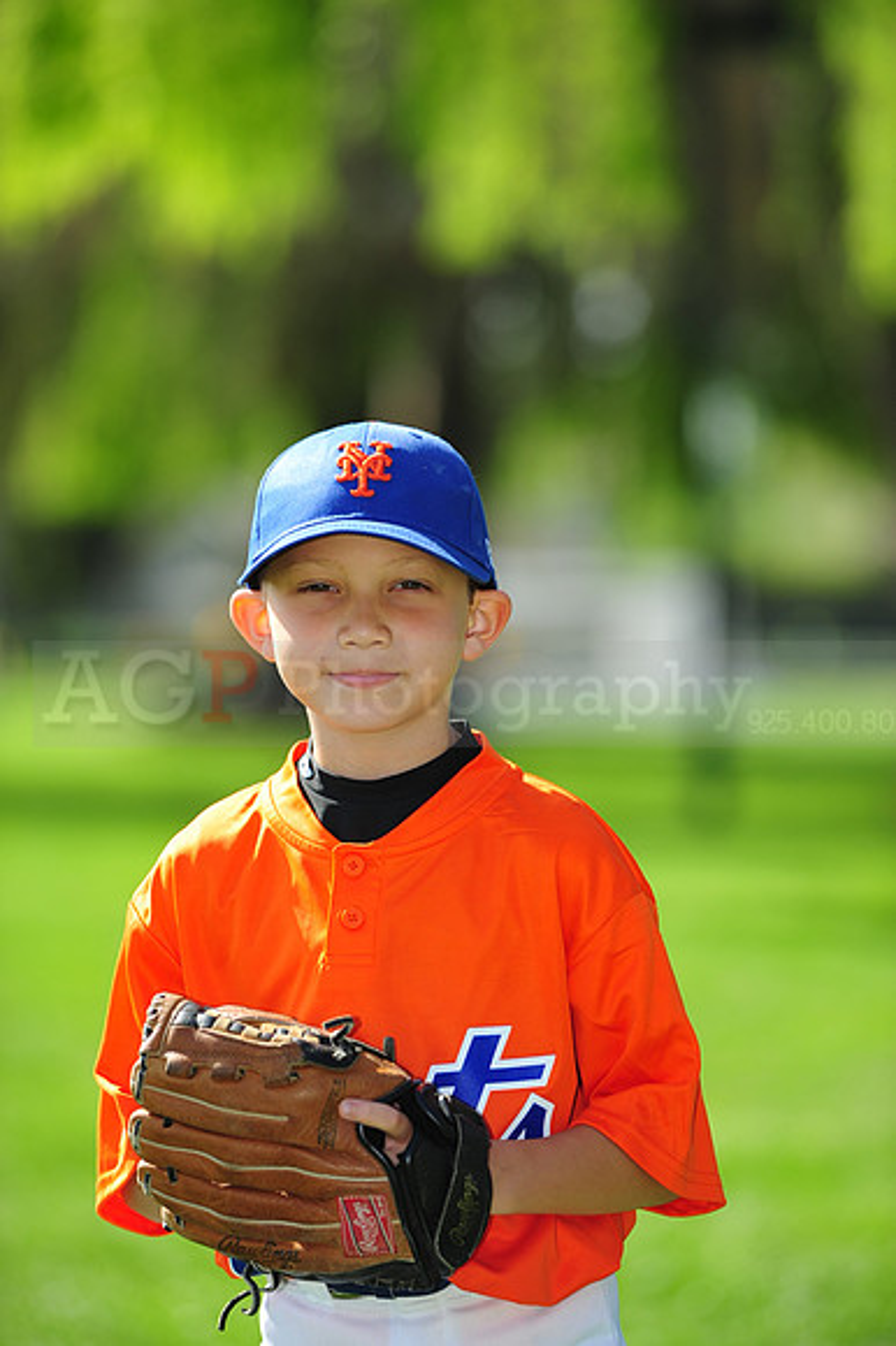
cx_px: 448
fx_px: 7475
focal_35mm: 200
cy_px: 673
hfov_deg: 6.9
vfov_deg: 10.3
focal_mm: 200
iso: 200
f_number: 4.5
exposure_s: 1/640
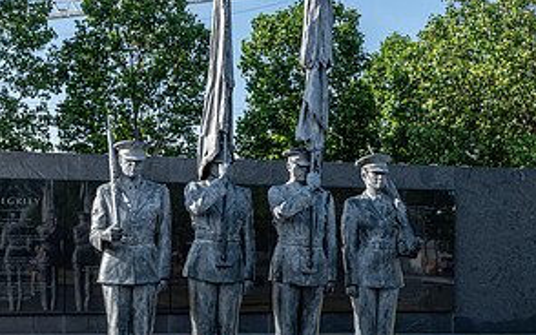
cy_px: 220
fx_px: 979
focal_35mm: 67
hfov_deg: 30.6
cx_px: 232
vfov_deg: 19.4
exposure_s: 1/125
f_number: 10
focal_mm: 19
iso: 100
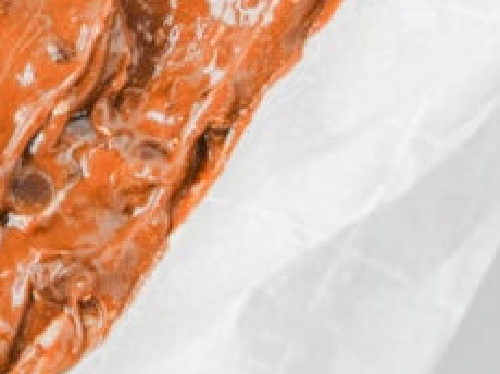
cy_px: -54
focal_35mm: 214
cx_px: -173
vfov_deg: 6.9
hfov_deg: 9.1
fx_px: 3088
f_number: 4.5
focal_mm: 50
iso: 640
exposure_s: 1/125
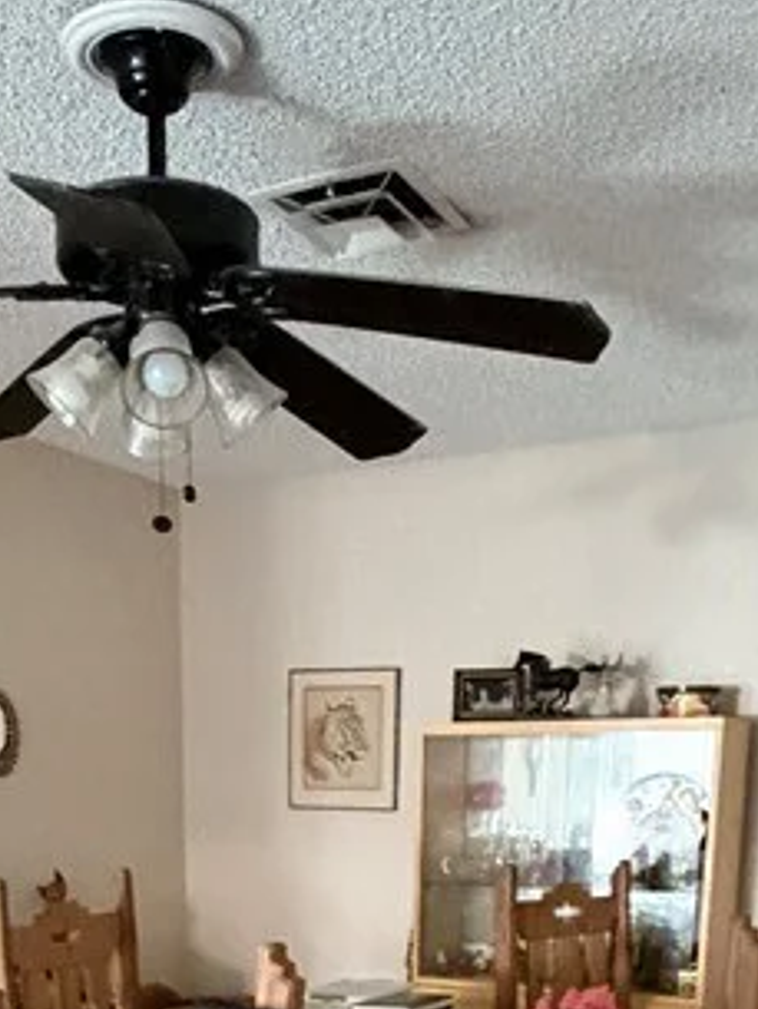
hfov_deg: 30.8
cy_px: 1088
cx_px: 288
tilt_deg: -12.9
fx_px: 1371
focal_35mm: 47
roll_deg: +0.3
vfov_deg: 35.1
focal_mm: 2.22
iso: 1000
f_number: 2.2
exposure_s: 1/40
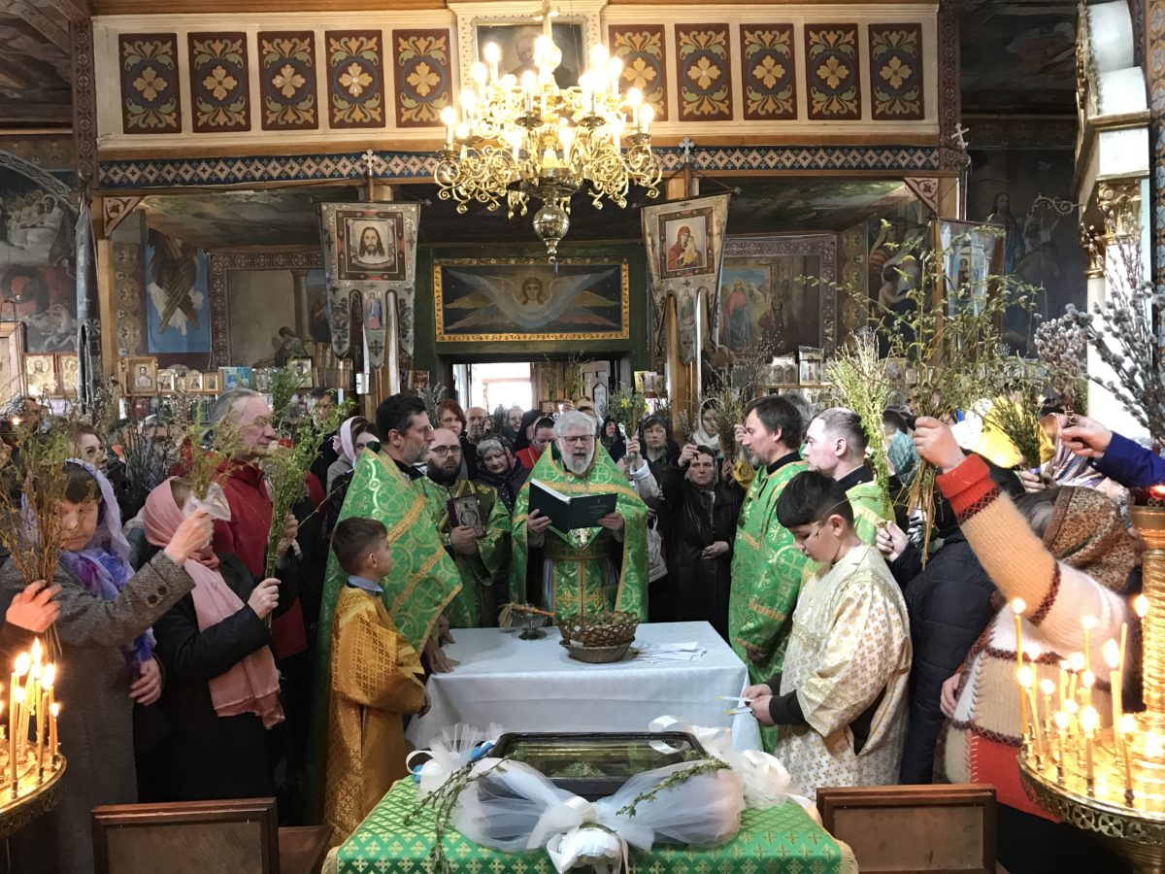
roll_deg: +1.6
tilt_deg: -0.7
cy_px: 437
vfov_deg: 49.7
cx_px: 582
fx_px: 942
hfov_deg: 63.4
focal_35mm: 28
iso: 80
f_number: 1.8
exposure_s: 1/17
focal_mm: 3.99
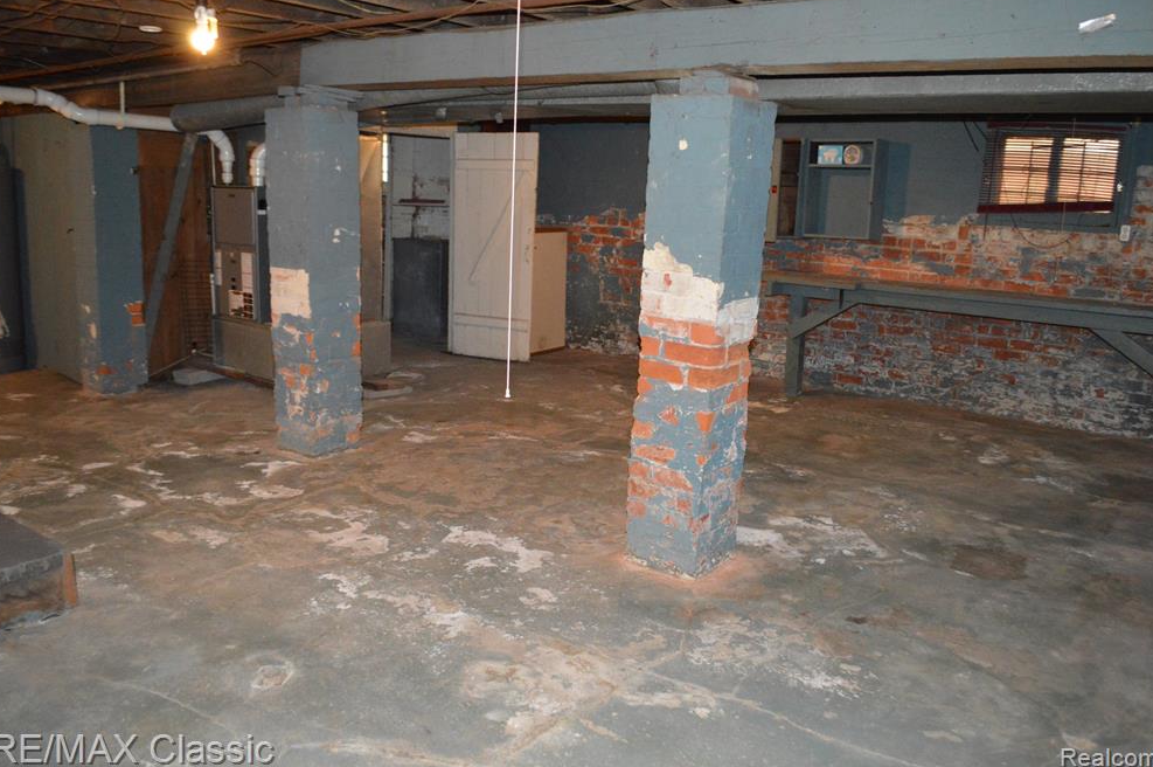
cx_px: 581
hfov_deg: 65.5
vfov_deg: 46.3
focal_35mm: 28
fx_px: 896
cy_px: 379
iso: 3200
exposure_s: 1/100
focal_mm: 18
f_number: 3.5
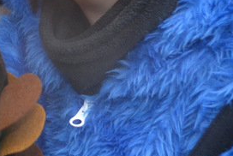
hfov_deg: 16.2
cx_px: -78
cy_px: -64
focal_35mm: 119
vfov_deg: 11.2
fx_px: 771
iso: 450
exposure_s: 1/60
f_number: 4
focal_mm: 18
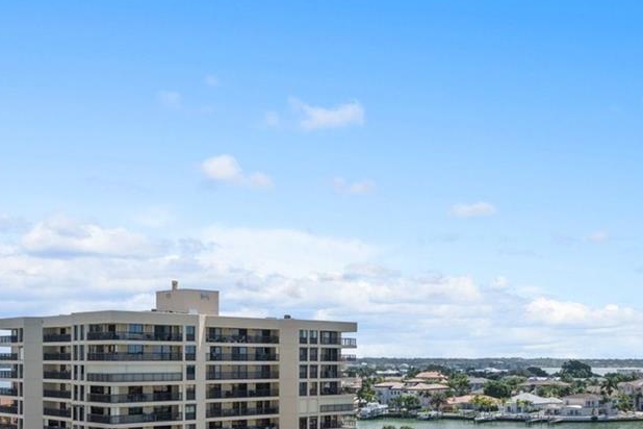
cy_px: 375
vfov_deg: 29.4
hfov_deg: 42.1
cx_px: 534
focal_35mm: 44
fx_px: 786
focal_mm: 17
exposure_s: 1/125
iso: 320
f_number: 8
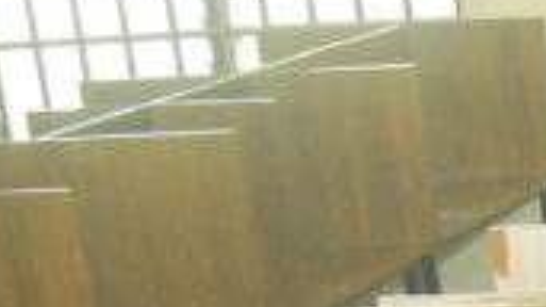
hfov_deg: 10.8
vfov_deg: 6.5
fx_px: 2460
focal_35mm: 170
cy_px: 894
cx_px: 1290
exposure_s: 1/100
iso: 1600
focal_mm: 18
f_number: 4
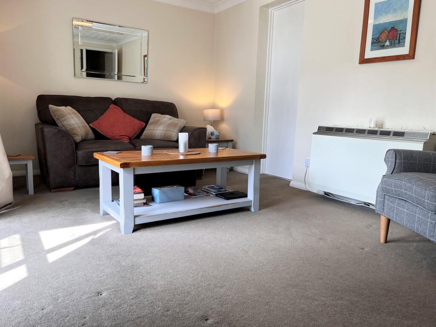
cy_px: 164
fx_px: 327
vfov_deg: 53.1
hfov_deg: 67.3
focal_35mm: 26
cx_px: 218
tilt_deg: -9.6
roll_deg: -3.2
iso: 32
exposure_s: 1/100
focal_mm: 5.1
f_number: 1.6
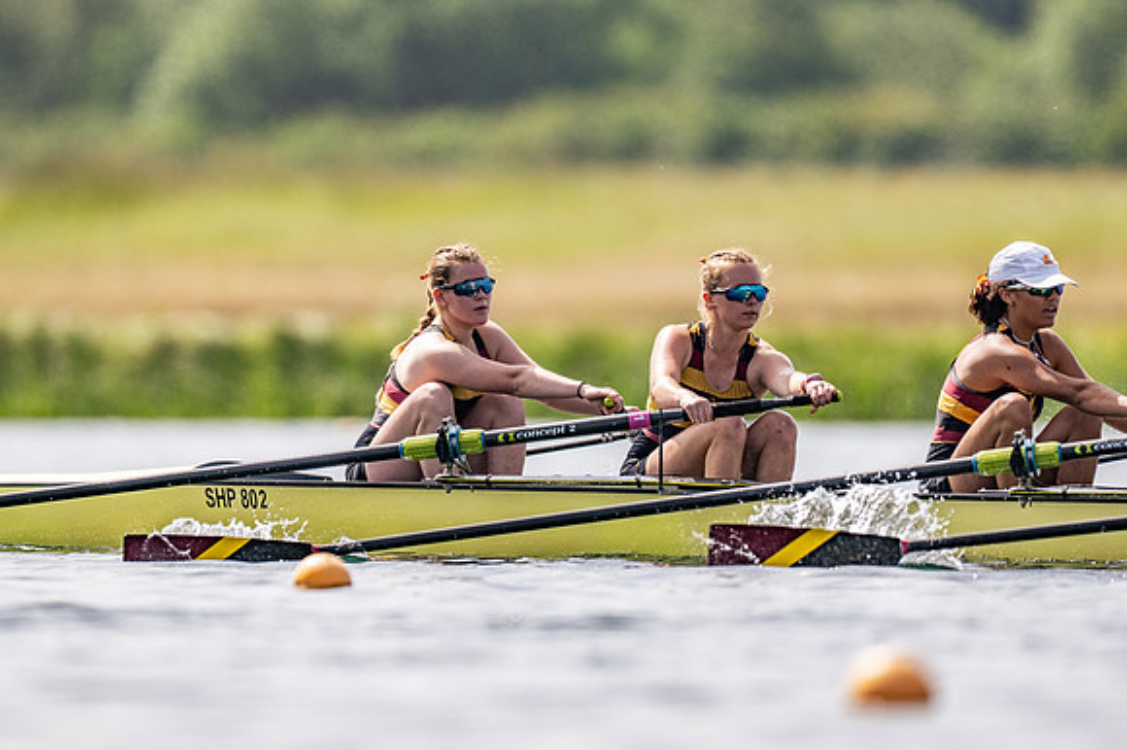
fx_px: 28158
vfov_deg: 1.5
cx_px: 564
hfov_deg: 2.3
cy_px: 375
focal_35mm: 900
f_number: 4
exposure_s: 1/2500
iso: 160
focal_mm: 600
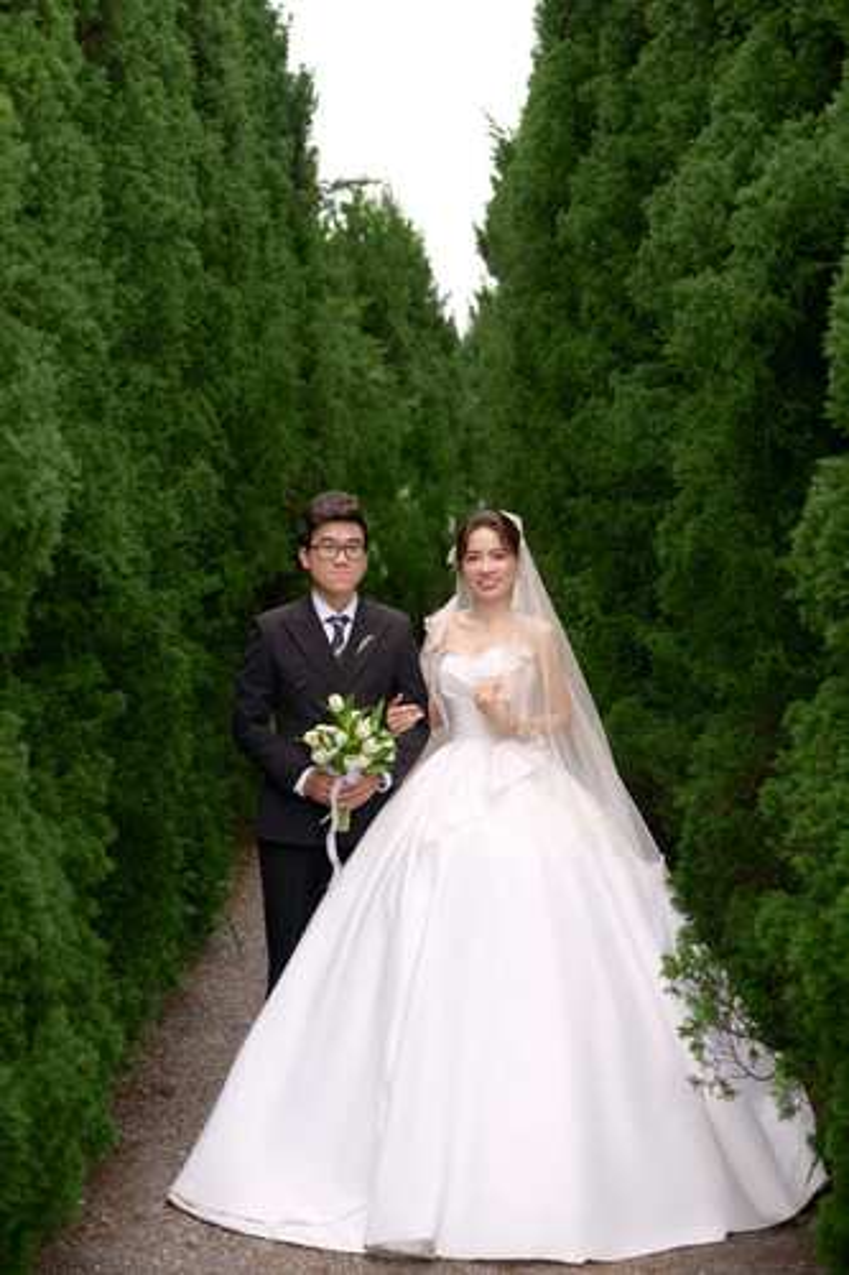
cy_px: 638
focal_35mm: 54
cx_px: 424
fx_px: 1894
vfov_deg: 37.2
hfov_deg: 25.3
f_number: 3.2
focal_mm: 53.5
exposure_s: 1/500
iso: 160
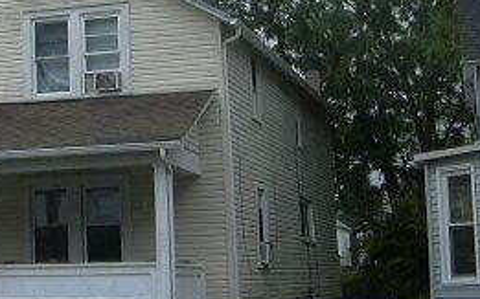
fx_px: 1190
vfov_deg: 14.3
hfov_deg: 22.1
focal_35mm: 91
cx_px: 17
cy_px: 84
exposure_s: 1/523
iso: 100
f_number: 2.8
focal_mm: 5.4
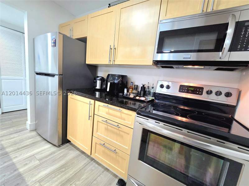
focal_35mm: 13
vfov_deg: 89.9
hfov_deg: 106.2
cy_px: 93
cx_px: 124
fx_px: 94
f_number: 2.2
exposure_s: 1/60.2
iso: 320
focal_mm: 2.2
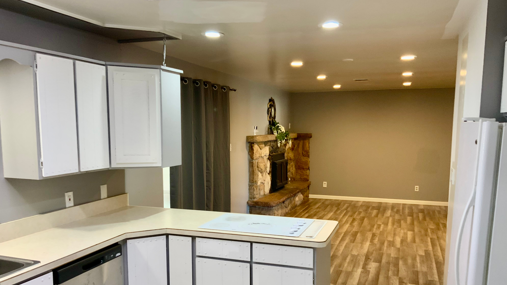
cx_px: 253
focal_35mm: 32
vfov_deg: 36.4
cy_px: 183
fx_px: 430
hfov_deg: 61.0
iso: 100
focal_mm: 3
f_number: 1.8
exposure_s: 1/60
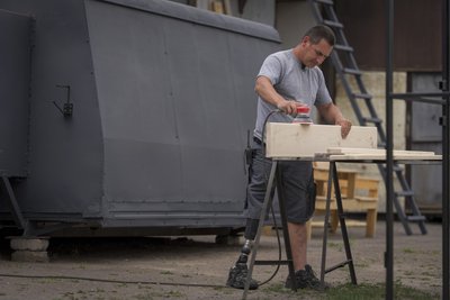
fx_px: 1613
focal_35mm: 129
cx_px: 225
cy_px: 150
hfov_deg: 15.9
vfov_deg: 10.6
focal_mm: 129
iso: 400
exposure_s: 1/4000
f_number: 3.2
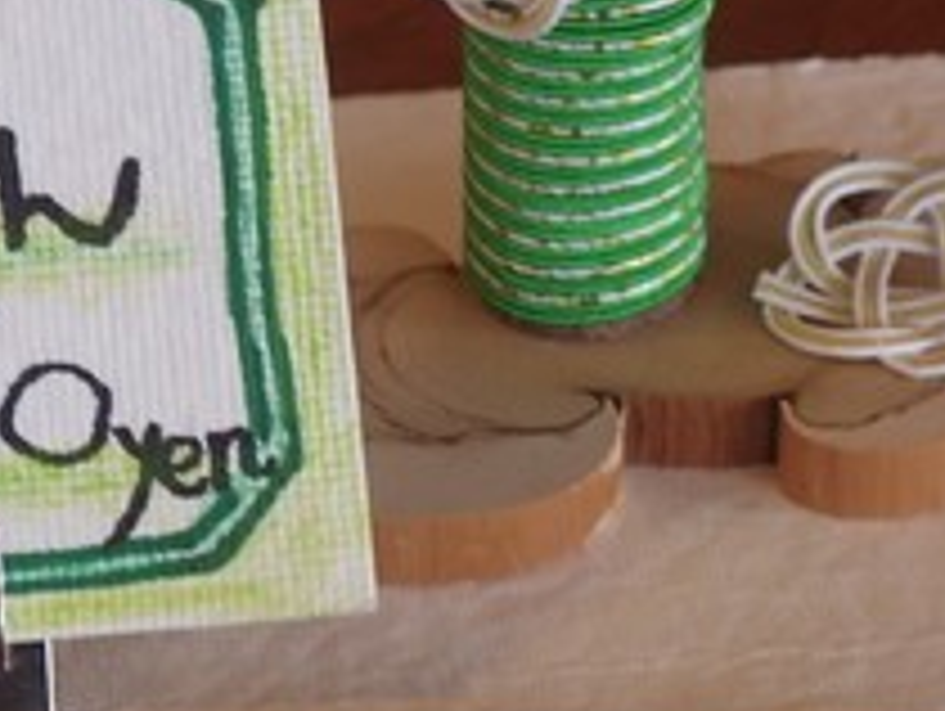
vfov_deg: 5.0
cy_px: 68
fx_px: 8199
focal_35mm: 300
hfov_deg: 6.6
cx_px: 205
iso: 100
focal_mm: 23.5
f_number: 2.7
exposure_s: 1/80
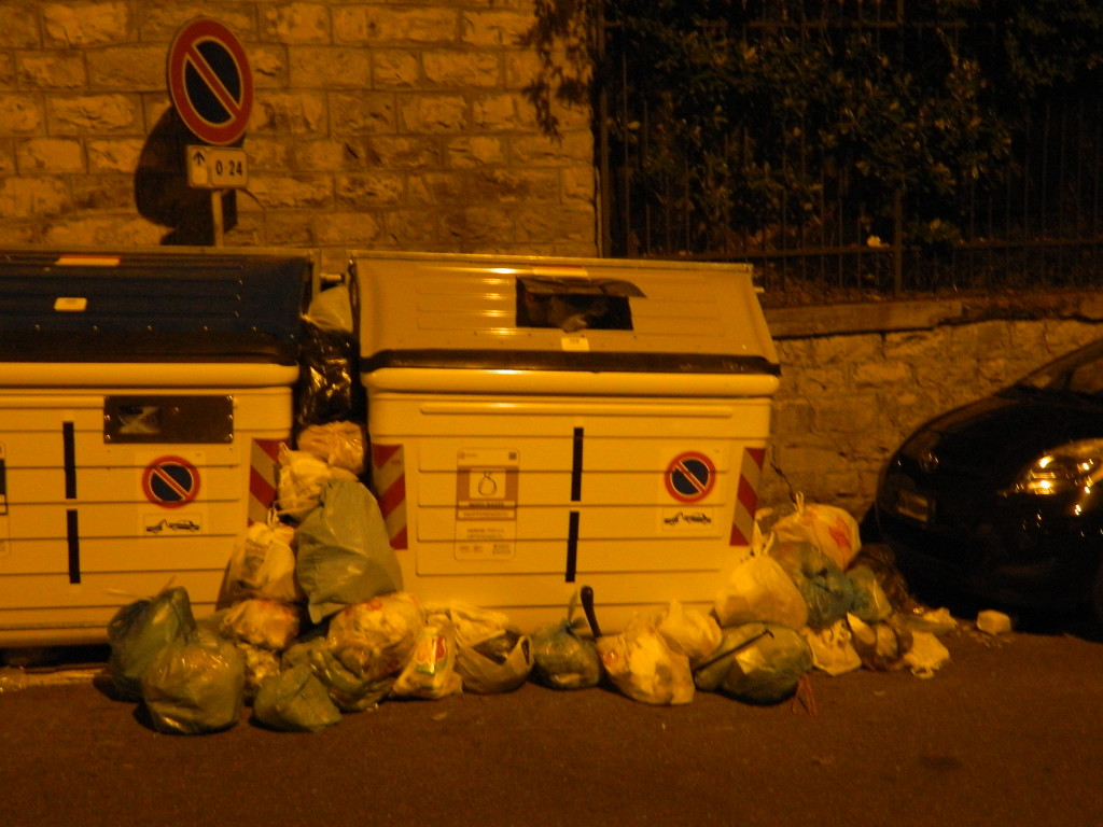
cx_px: 552
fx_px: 1115
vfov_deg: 40.7
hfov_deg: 52.6
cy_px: 414
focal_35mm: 35
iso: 400
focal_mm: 6.2
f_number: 3.3
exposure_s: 1/6
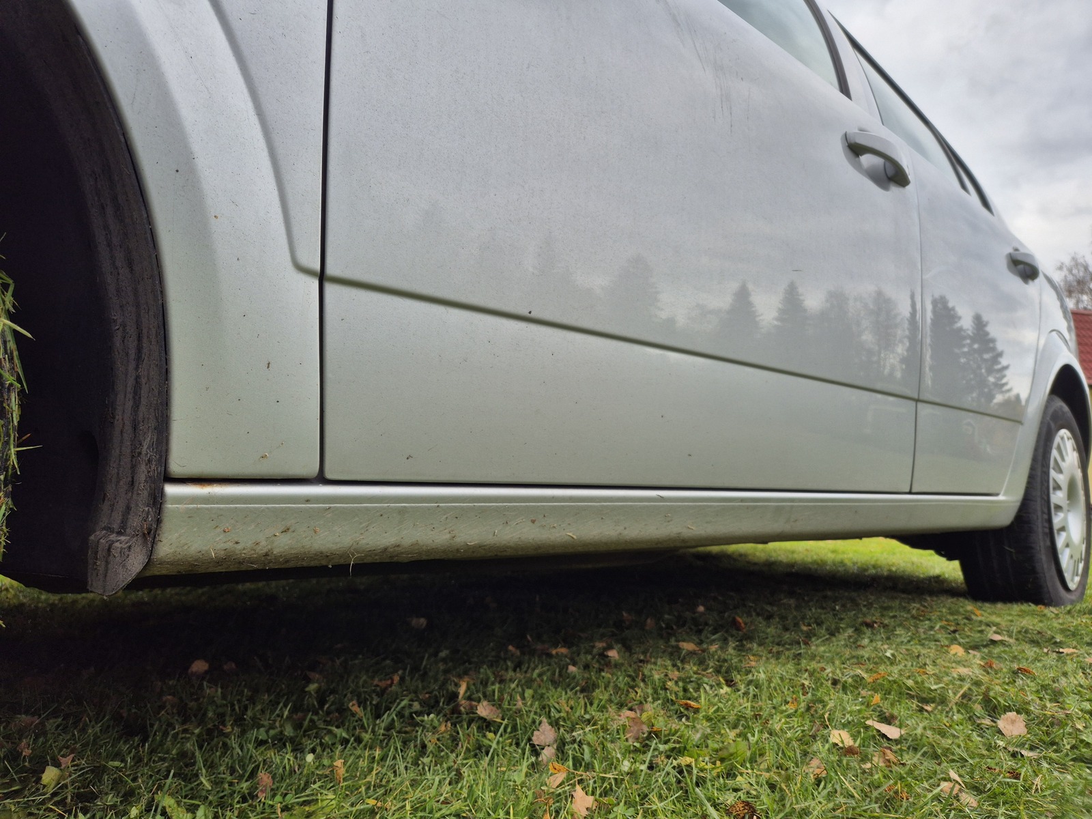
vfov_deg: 58.9
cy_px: 410
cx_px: 546
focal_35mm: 23
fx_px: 726
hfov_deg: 73.9
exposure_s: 1/445
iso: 25
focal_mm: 5.4
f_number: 1.8
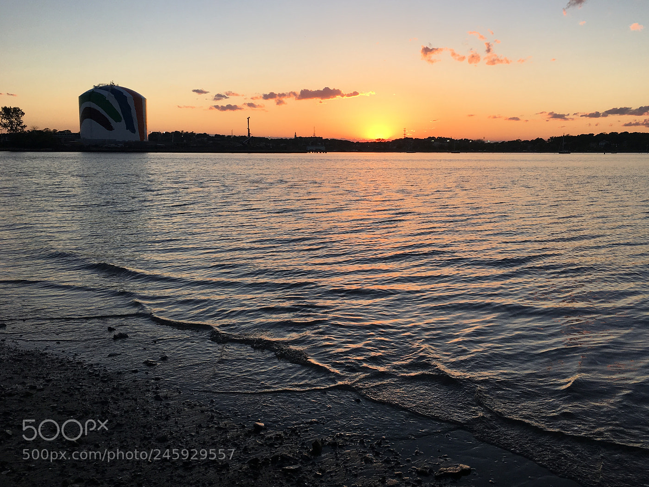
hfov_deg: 55.2
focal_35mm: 33
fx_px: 619
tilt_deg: -6.2
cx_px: 363
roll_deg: -1.2
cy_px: 214
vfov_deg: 42.9
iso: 25
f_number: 2.2
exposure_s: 1/381
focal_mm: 4.15
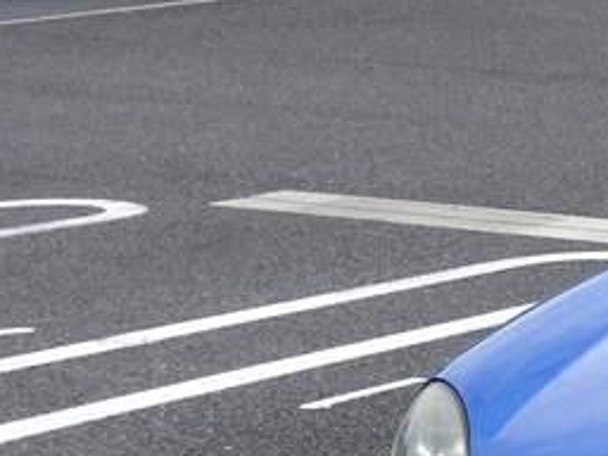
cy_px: 470
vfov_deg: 10.8
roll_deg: +0.1
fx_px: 2389
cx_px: 1190
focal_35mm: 136
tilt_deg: -16.9
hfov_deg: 12.8
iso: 25
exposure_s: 1/845
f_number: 2.2
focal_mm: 4.15
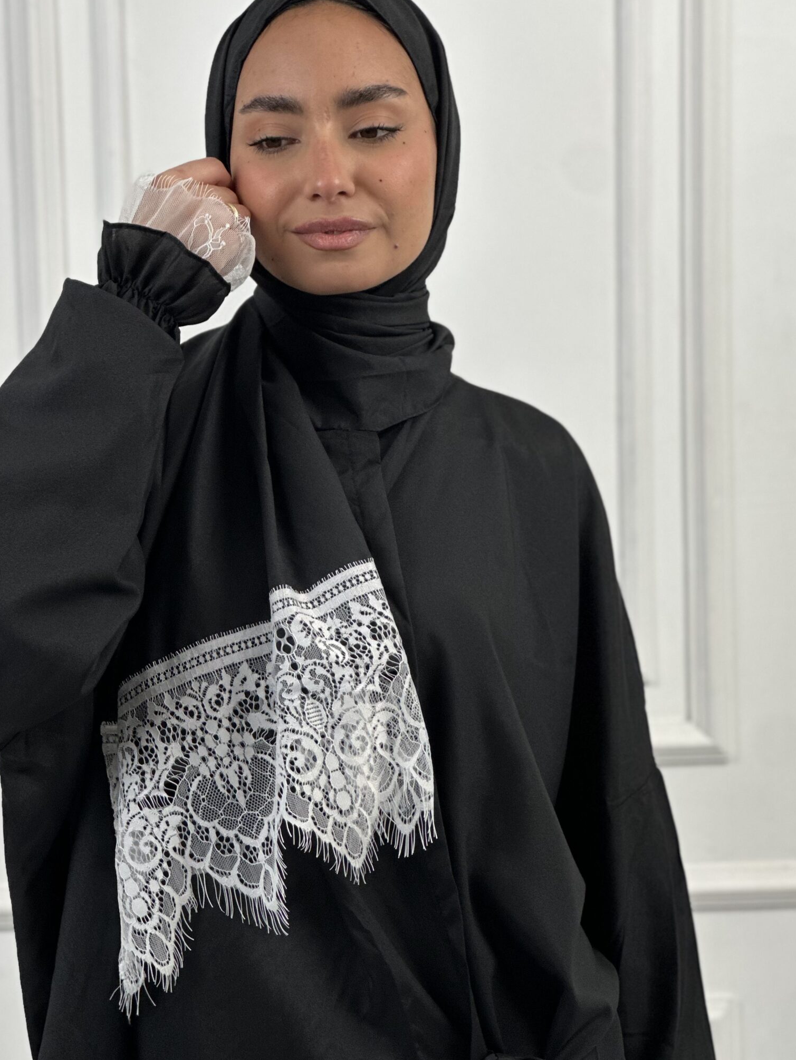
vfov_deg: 20.0
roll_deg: +1.4
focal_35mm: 98
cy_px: 627
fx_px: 3004
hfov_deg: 15.1
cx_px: 351
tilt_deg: -5.8
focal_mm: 9
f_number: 2.8
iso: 80
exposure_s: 1/100
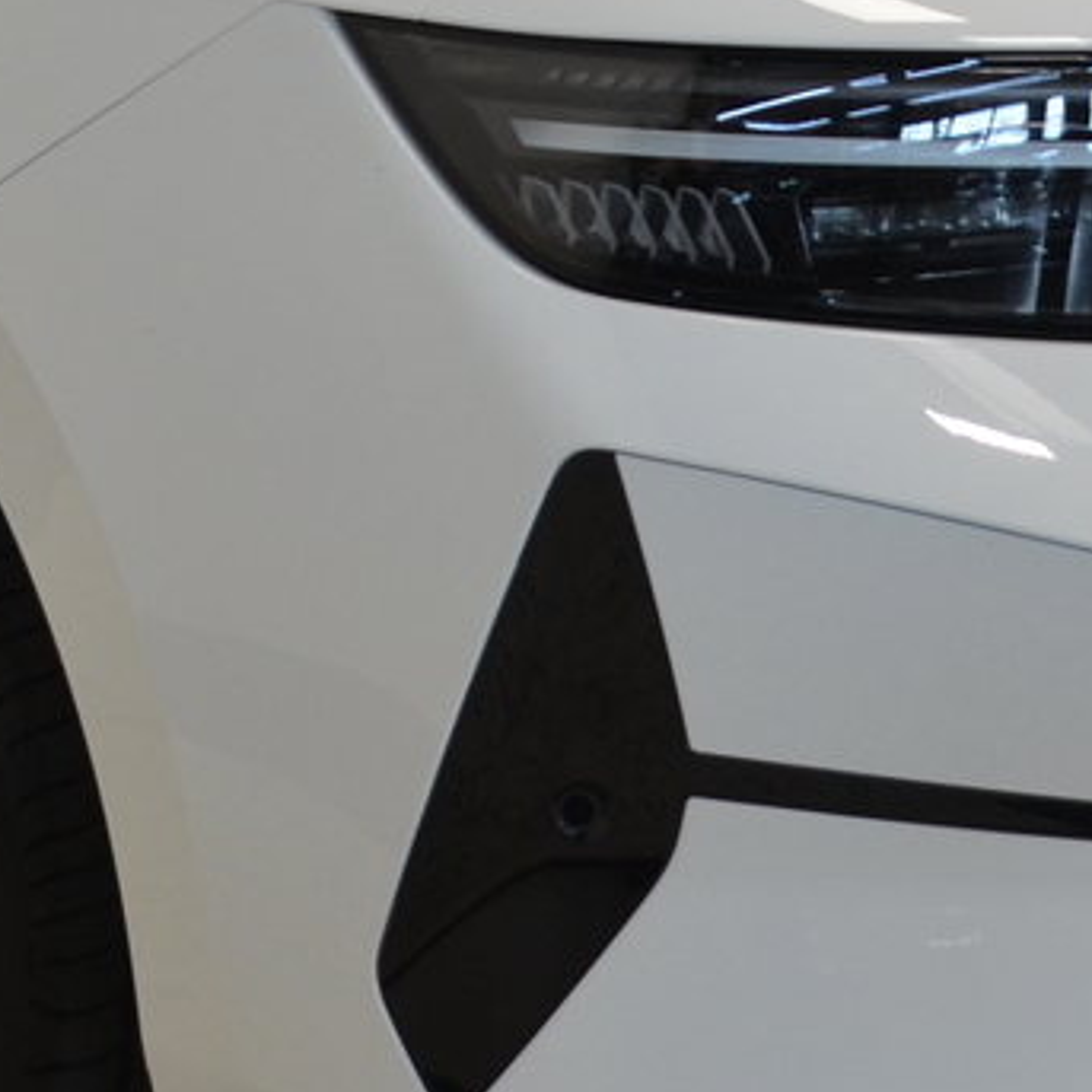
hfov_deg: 14.3
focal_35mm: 121
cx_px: 205
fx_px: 4319
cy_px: -57
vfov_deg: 14.1
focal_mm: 20
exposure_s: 1/60
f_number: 4
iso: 400
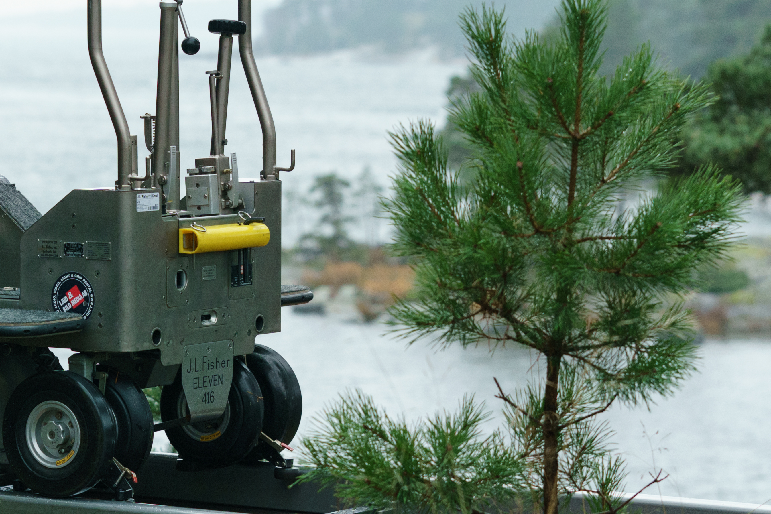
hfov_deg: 13.1
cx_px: 145
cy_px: 102
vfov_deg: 8.8
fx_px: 3341
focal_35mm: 156
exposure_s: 1/400
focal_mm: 70
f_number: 4
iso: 1000
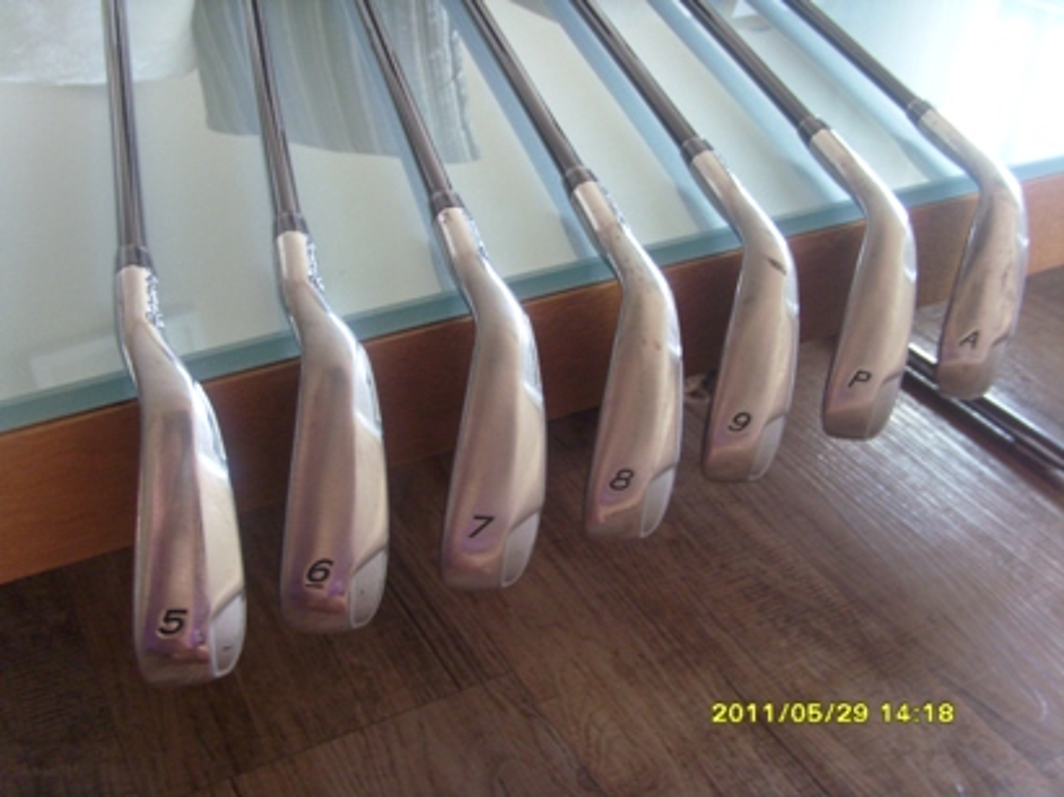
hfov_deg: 51.4
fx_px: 1106
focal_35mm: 36
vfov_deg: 39.6
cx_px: 532
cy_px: 398
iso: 200
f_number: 3.5
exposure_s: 1/8
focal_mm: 6
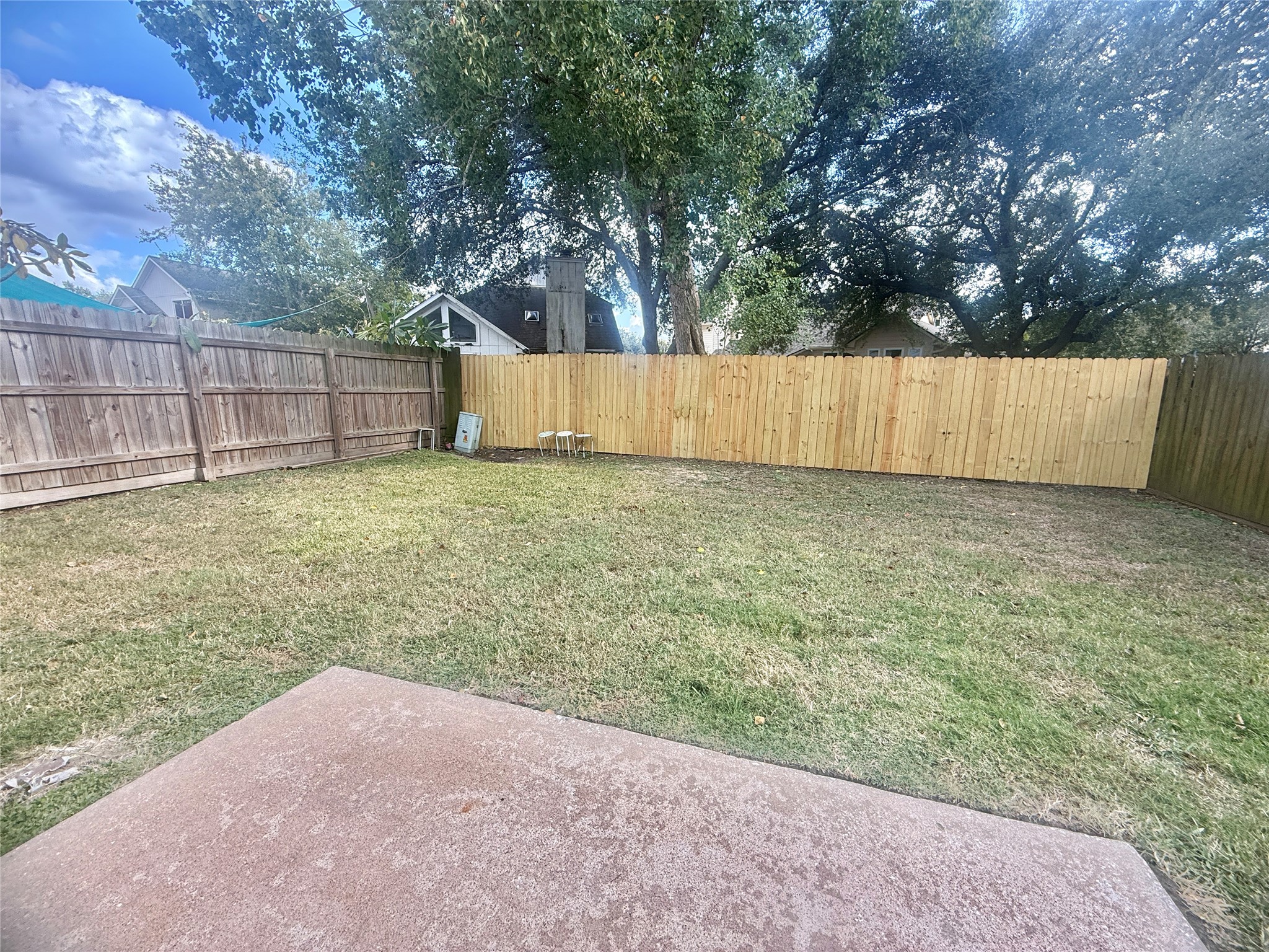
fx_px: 513
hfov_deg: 102.1
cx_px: 634
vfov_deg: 85.7
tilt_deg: -9.9
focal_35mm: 14
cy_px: 476
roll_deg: -1.3
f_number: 2.2
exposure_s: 1/315
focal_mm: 2.22
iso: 64
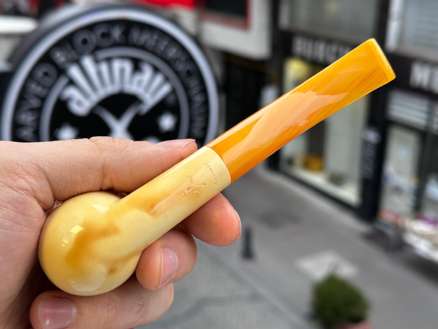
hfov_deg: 39.7
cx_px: 219
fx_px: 607
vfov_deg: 30.3
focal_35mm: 48
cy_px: 164
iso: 80
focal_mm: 6.86
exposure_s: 1/100
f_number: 1.78
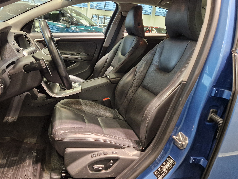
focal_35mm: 28
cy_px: 83
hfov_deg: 62.9
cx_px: 96
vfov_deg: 49.7
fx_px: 192
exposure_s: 1/100
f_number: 1.8
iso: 320
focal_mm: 5.4
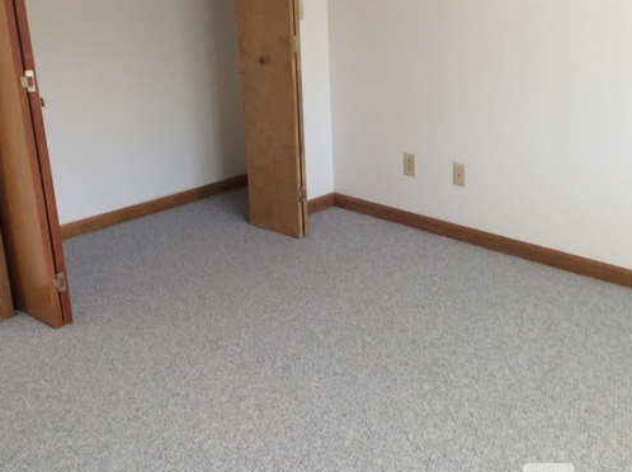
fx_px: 784
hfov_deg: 43.9
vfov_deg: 33.4
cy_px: 197
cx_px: 304
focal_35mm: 43
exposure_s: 1/40
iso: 40
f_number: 2.4
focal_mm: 3.3
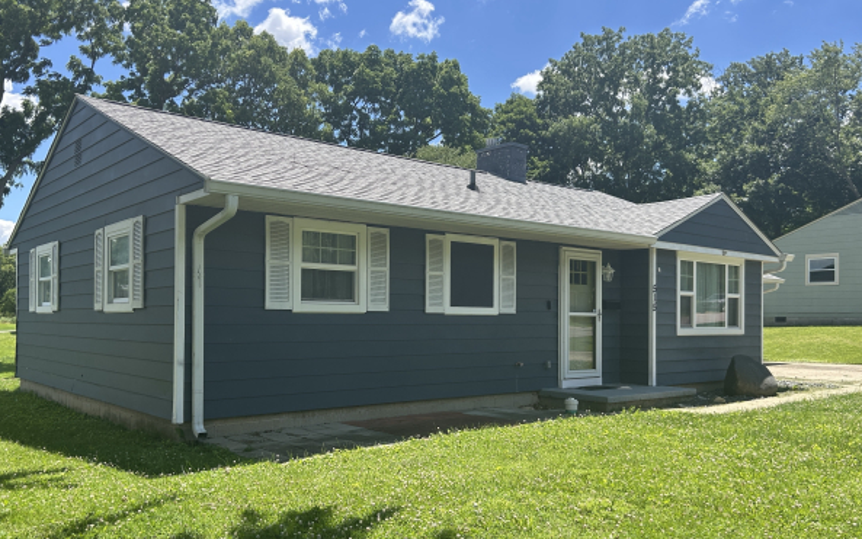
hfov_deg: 61.1
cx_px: 399
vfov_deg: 40.5
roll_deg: -0.9
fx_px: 728
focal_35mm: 31
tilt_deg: +1.3
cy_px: 305
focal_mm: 5.7
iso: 50
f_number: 1.5
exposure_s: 1/2083
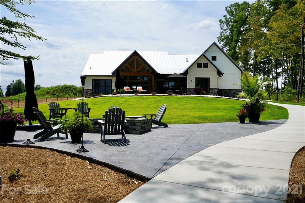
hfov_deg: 60.3
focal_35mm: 31
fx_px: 263
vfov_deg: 42.3
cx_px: 152
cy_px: 102
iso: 100
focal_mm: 31
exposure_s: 1/200
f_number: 10
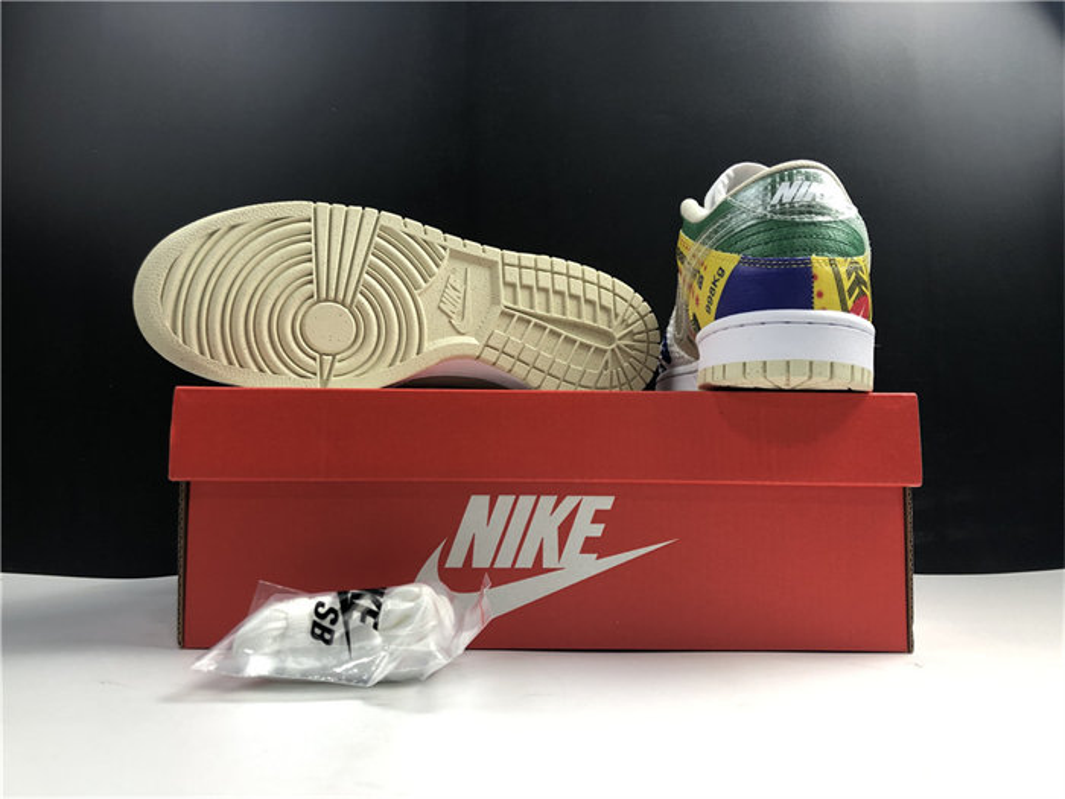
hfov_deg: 63.4
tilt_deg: +6.8
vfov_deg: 49.7
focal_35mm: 28
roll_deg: +1.7
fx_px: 861
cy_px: 400
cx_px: 532
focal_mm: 4
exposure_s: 1/33
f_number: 1.8
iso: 32
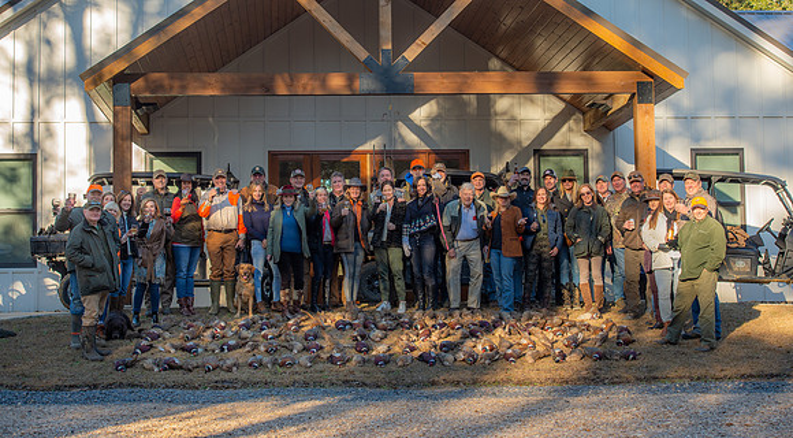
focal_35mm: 74
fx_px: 1541
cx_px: 396
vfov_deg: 16.1
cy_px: 174
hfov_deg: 28.9
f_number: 5.6
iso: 160
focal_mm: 70
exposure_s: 1/160
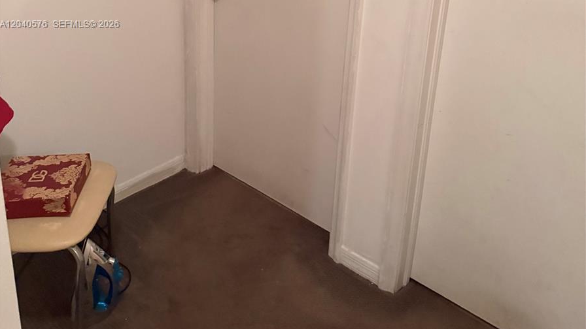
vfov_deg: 31.9
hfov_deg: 56.6
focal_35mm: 35
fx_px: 544
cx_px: 292
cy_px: 25
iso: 800
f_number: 1.78
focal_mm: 6.76
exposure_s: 1/60
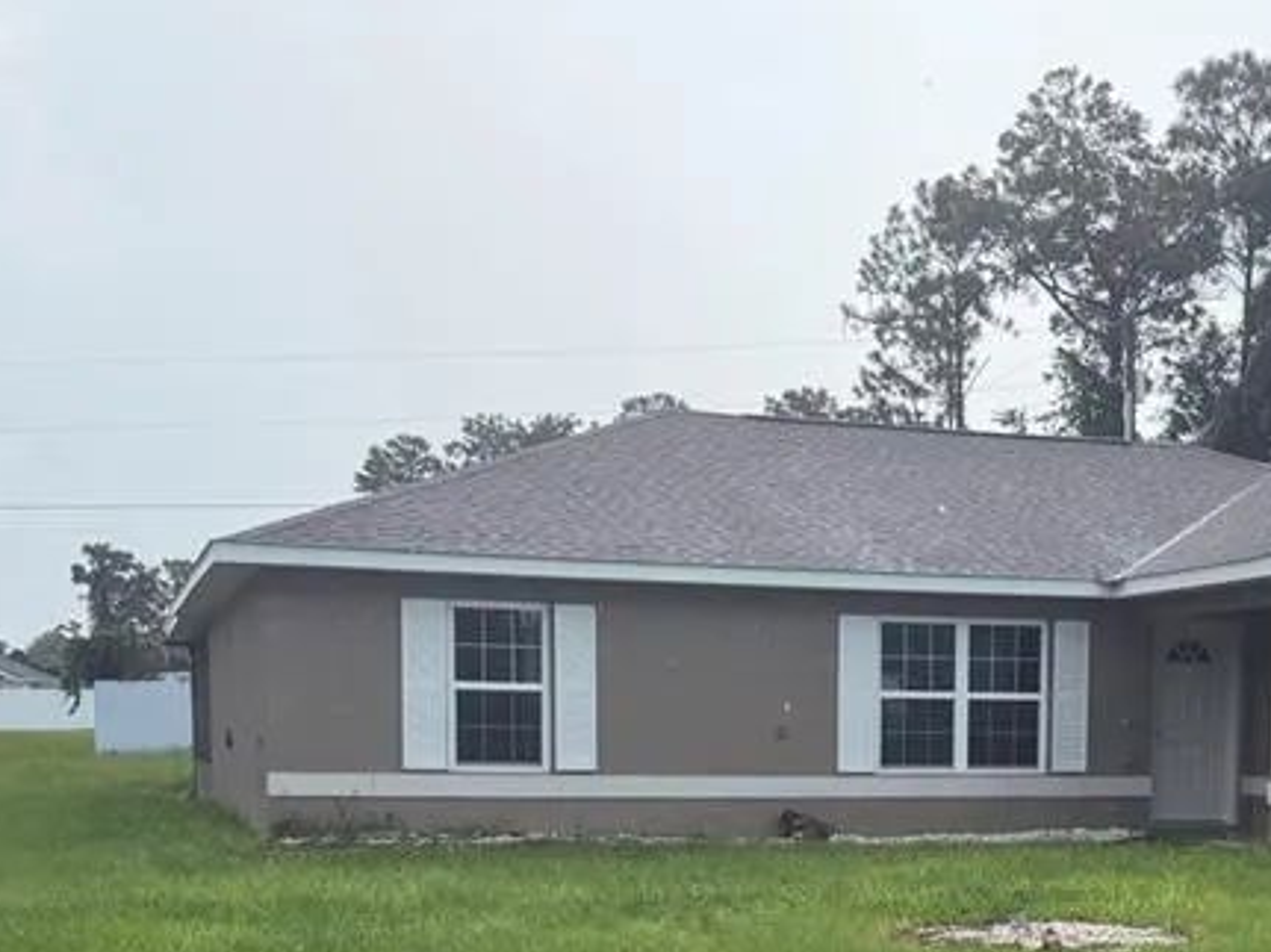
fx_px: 2092
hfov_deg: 33.3
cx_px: 920
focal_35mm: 57
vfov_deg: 24.6
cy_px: 931
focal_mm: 6.76
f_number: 1.78
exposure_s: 1/3584
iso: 100
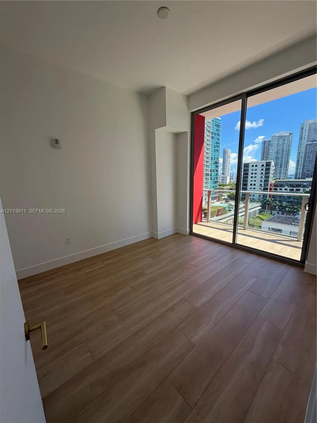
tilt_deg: -13.5
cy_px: 212
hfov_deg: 85.7
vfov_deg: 102.1
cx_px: 158
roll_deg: +1.0
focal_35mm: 14
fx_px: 171
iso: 40
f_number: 2.2
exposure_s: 1/191
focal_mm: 2.22
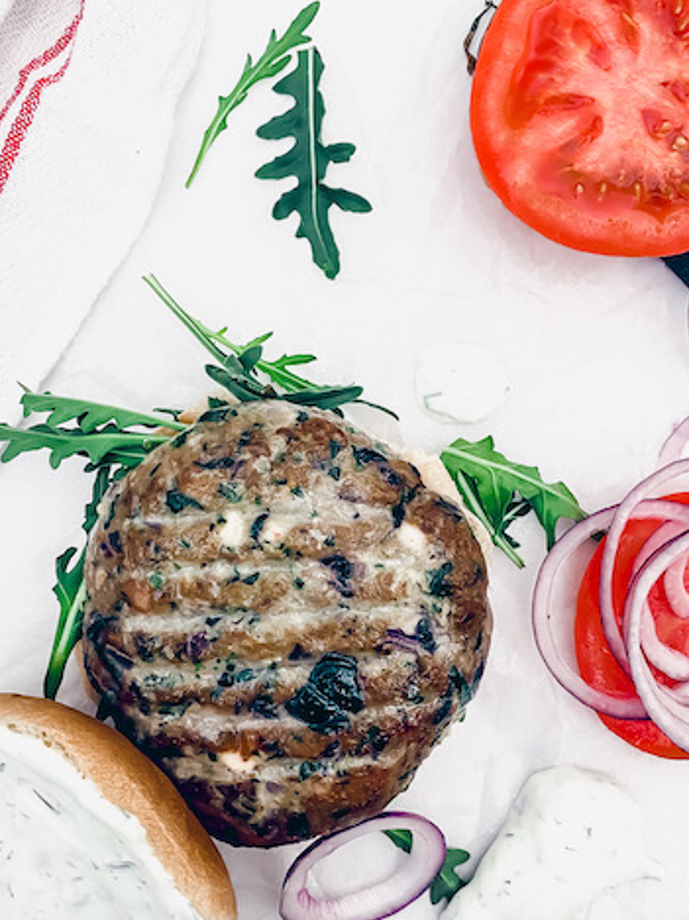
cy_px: 509
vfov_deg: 50.1
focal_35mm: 37
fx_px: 983
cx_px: 336
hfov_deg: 38.6
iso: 200
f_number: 1.8
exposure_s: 1/60
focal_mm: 4.25
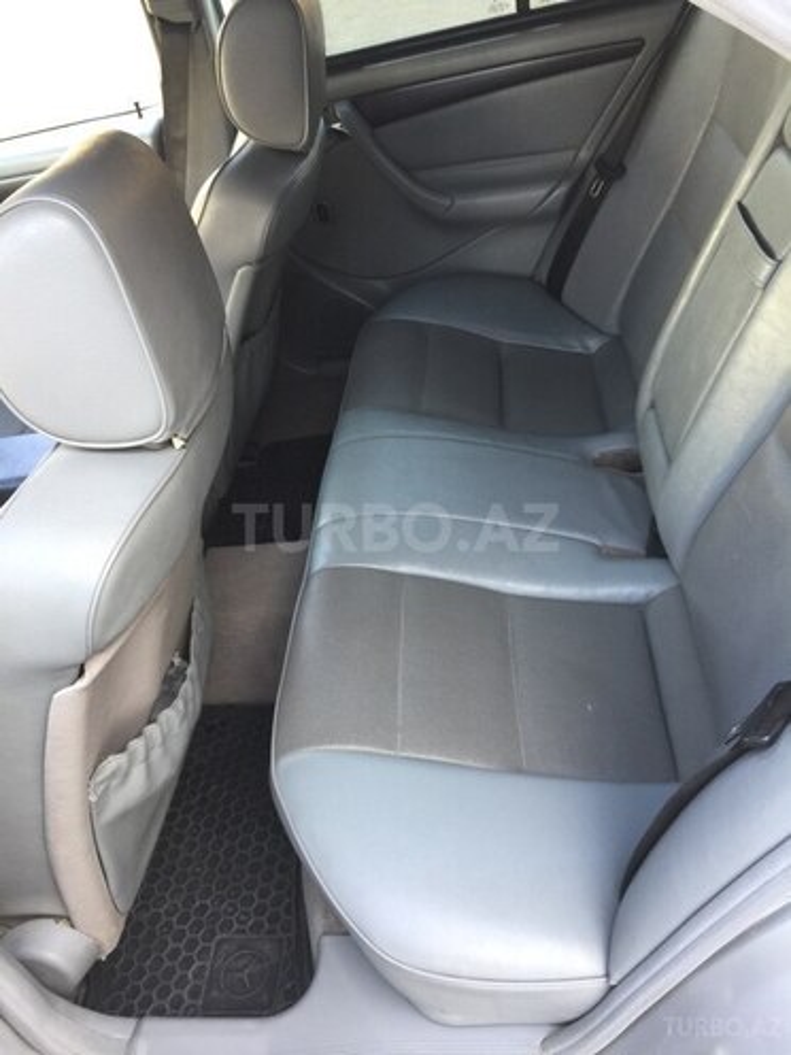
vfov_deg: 61.7
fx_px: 884
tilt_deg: -38.3
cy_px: 528
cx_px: 396
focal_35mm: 29
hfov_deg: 48.2
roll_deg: +13.9
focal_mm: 4.15
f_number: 2.2
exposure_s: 1/33
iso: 32
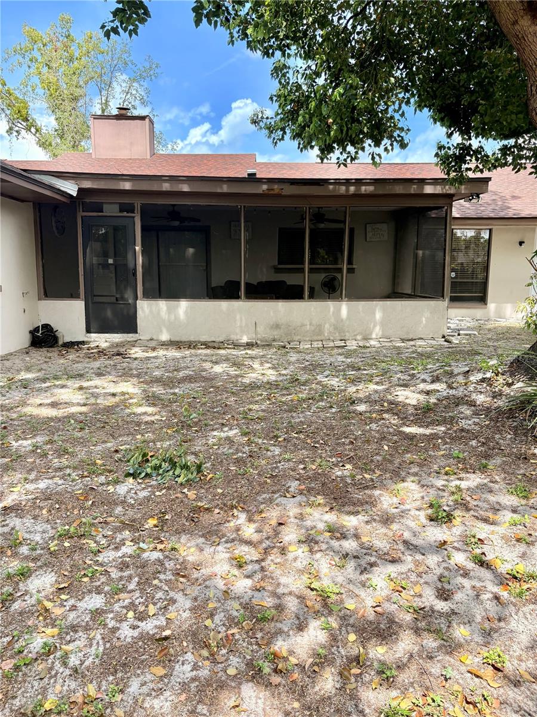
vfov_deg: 67.3
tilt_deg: -7.5
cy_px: 358
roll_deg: -0.2
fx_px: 538
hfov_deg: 53.1
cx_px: 268
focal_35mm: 26
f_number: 1.6
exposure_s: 1/945
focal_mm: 5.96
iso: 64
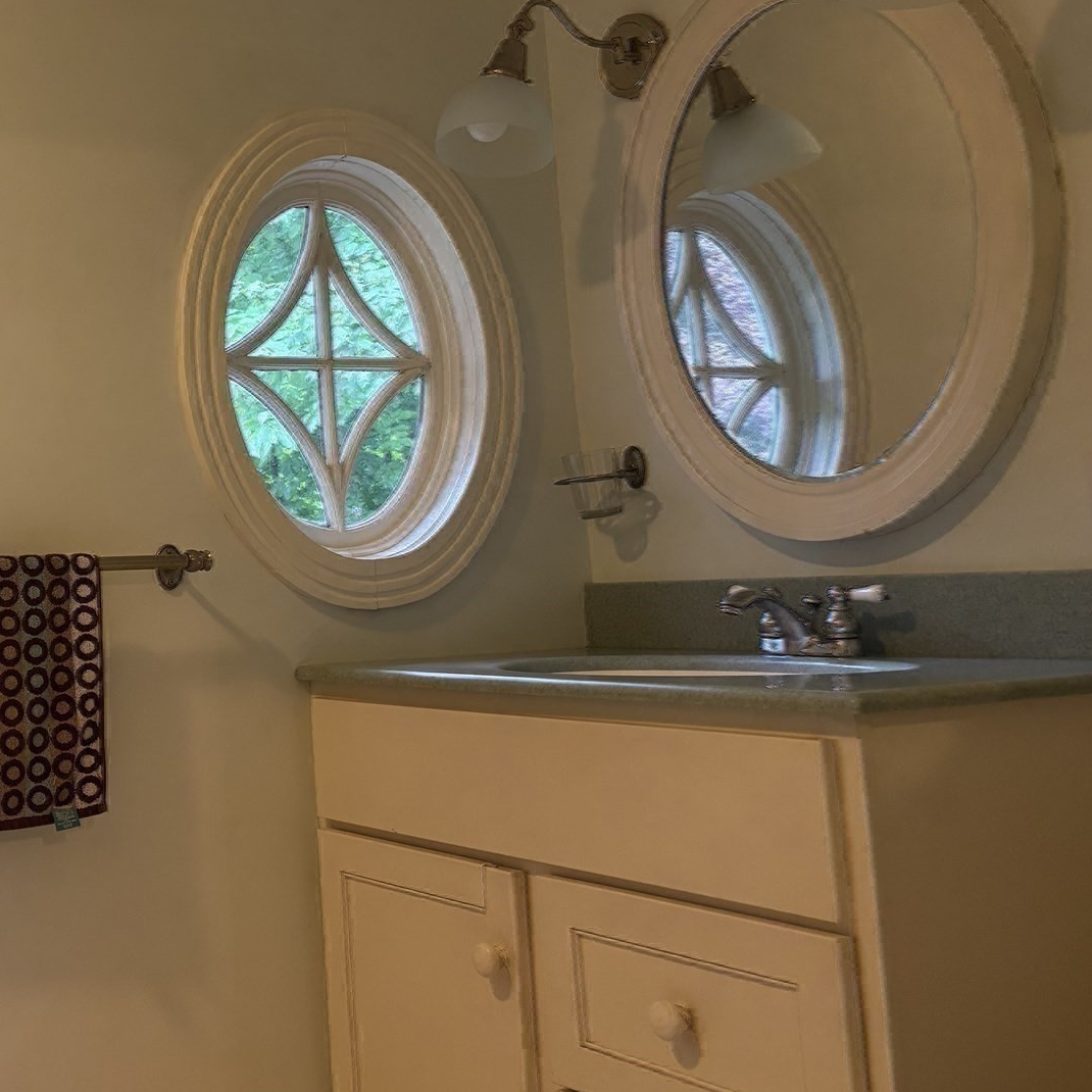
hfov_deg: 35.4
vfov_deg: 38.1
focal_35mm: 44
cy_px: 412
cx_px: 54
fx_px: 1570
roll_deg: +2.2
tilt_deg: +6.7
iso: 200
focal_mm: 5.96
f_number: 1.6
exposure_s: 1/60
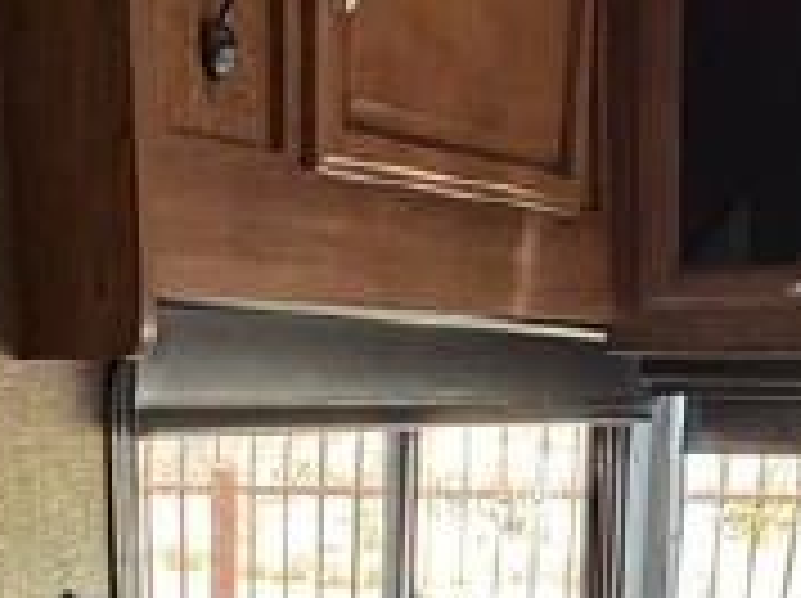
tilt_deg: -19.7
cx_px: 292
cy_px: 913
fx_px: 1456
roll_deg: -1.0
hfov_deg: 30.6
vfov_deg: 19.9
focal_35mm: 63
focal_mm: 2.22
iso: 100
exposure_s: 1/99
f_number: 2.2
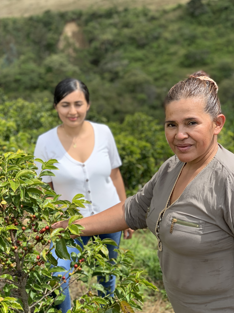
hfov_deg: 24.4
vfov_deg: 32.1
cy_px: 179
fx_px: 541
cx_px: 100
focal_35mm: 60
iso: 16
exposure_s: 1/307
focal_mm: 6
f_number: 2.4
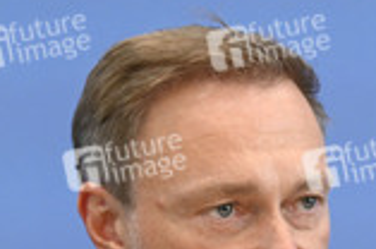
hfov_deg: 6.0
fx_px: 3596
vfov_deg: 4.0
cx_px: 301
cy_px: 342
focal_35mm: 345
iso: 3200
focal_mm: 120
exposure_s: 1/640
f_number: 5.6
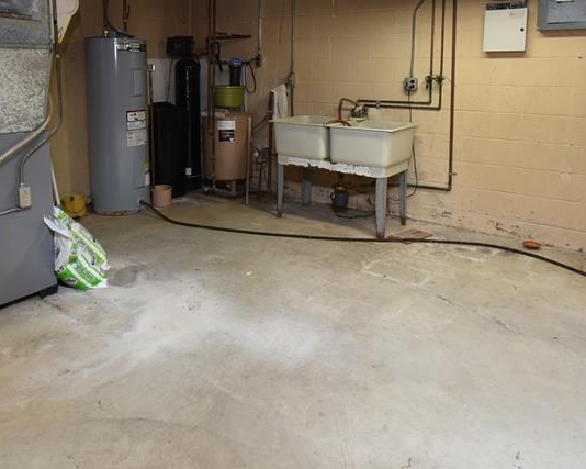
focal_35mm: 27
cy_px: 111
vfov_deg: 50.7
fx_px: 468
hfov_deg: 64.0
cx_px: 269
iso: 250
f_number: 4.5
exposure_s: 1/25
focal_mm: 10
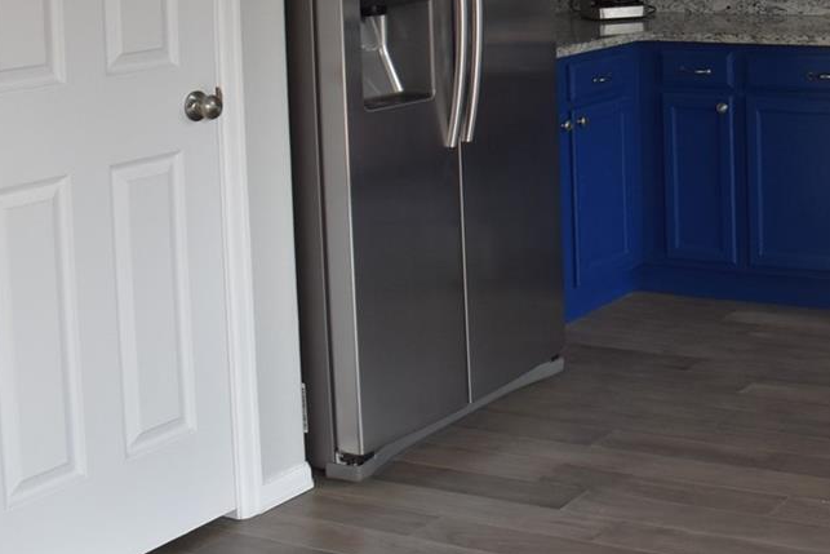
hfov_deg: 27.5
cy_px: -26
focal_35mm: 68
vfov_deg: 19.3
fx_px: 1568
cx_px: 873
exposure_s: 1/125
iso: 560
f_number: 5.6
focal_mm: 18
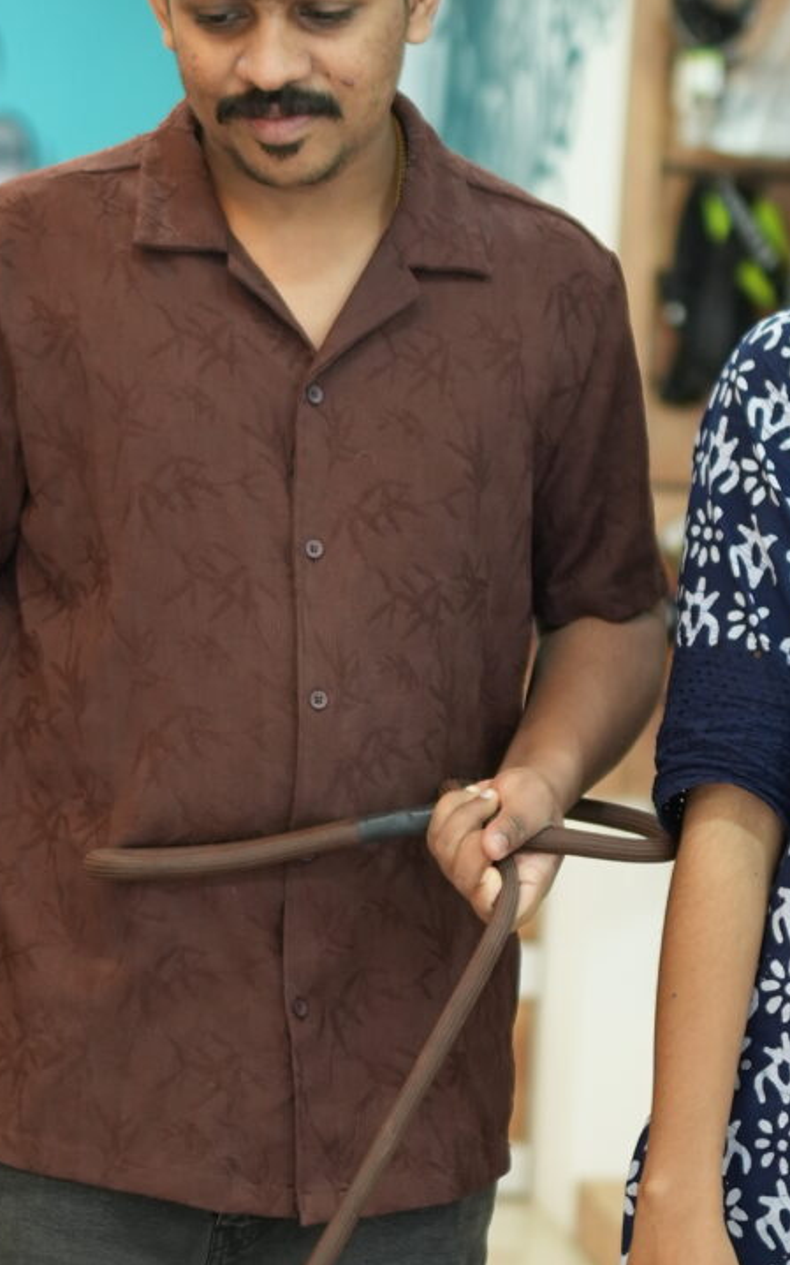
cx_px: 490
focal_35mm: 127
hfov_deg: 10.3
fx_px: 4378
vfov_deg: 16.4
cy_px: 901
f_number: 1.6
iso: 500
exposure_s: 1/320
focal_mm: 35
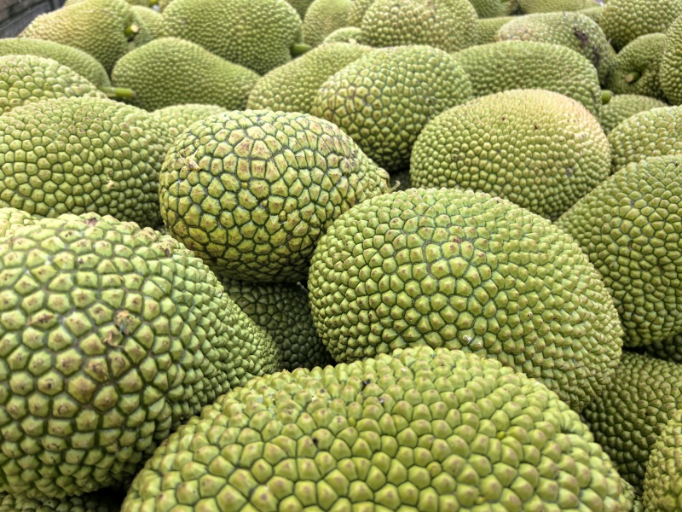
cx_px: 341
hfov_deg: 65.3
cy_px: 256
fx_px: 532
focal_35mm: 27
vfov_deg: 51.4
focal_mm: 5.75
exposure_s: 1/100
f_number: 2
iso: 100
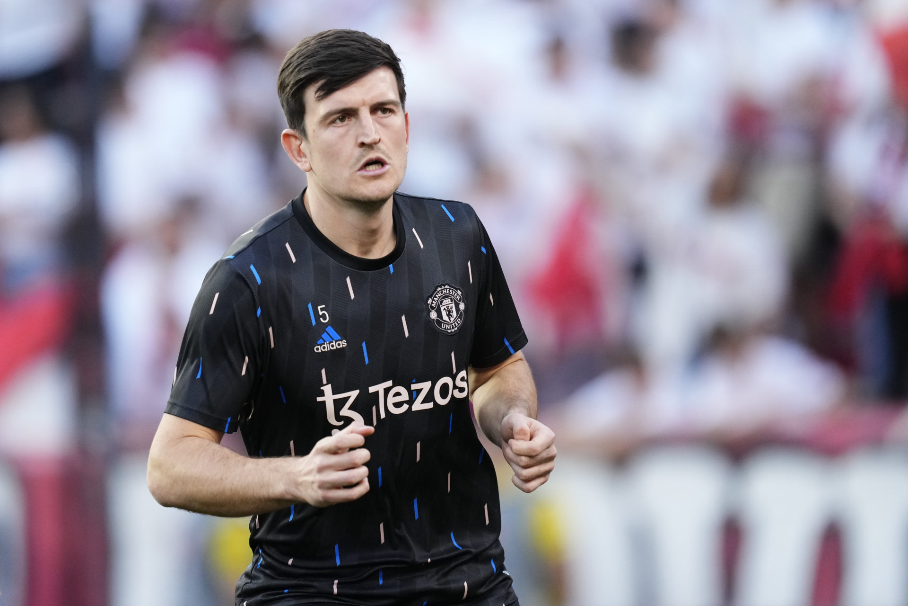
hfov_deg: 5.2
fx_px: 10088
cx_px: 454
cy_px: 303
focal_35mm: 400
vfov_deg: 3.4
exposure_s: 1/2500
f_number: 2.8
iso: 2500
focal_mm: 400
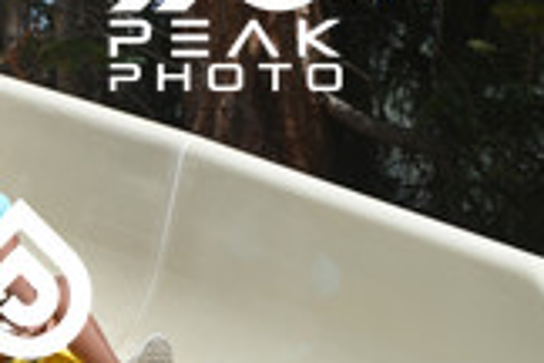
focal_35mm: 302
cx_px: -10
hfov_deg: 6.8
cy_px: 297
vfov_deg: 4.5
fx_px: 4563
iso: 140
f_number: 6.3
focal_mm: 122
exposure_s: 1/800
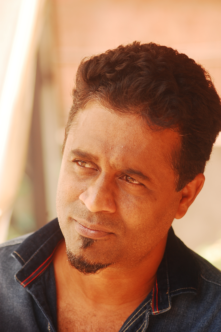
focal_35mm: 150
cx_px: 110
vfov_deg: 13.7
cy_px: 166
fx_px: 1384
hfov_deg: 9.1
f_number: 4.2
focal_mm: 100
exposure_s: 1/160
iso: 200
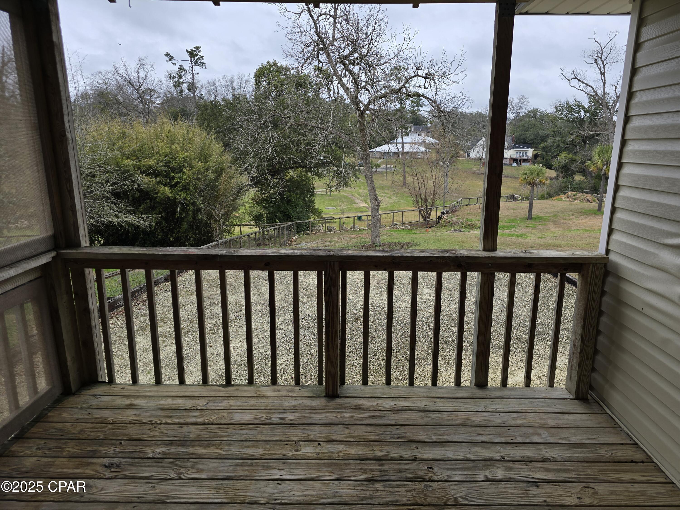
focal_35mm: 23
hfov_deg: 73.9
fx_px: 452
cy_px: 255
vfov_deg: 58.9
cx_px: 340
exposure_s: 1/271
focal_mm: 6.3
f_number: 1.7
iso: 12
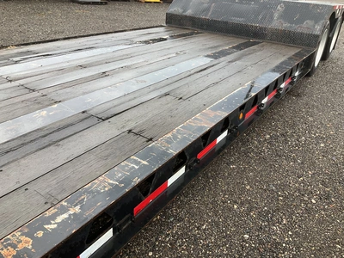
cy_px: 129
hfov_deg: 61.7
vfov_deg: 48.2
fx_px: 288
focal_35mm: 29
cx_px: 172
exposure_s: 1/127
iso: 16
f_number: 1.8
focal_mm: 3
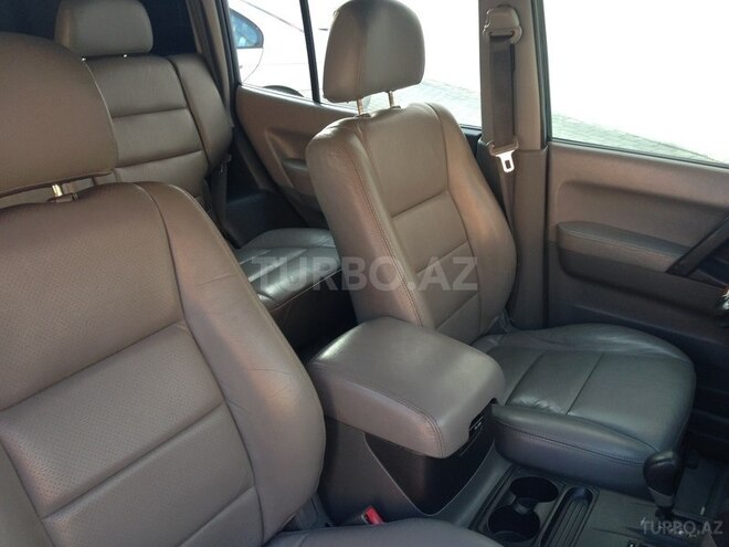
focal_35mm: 33
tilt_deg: -23.5
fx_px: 695
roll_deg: +1.1
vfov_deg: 42.9
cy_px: 274
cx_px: 364
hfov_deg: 55.4
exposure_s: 1/60
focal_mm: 4.12
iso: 50
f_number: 2.4
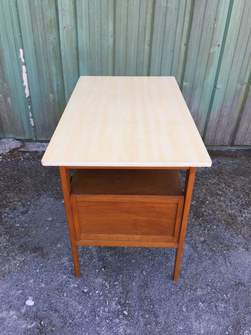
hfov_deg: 48.2
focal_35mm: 29
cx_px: 126
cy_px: 168
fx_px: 280
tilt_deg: -32.5
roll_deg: -1.8
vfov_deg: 61.7
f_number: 2.2
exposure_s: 1/100
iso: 32
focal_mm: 4.15
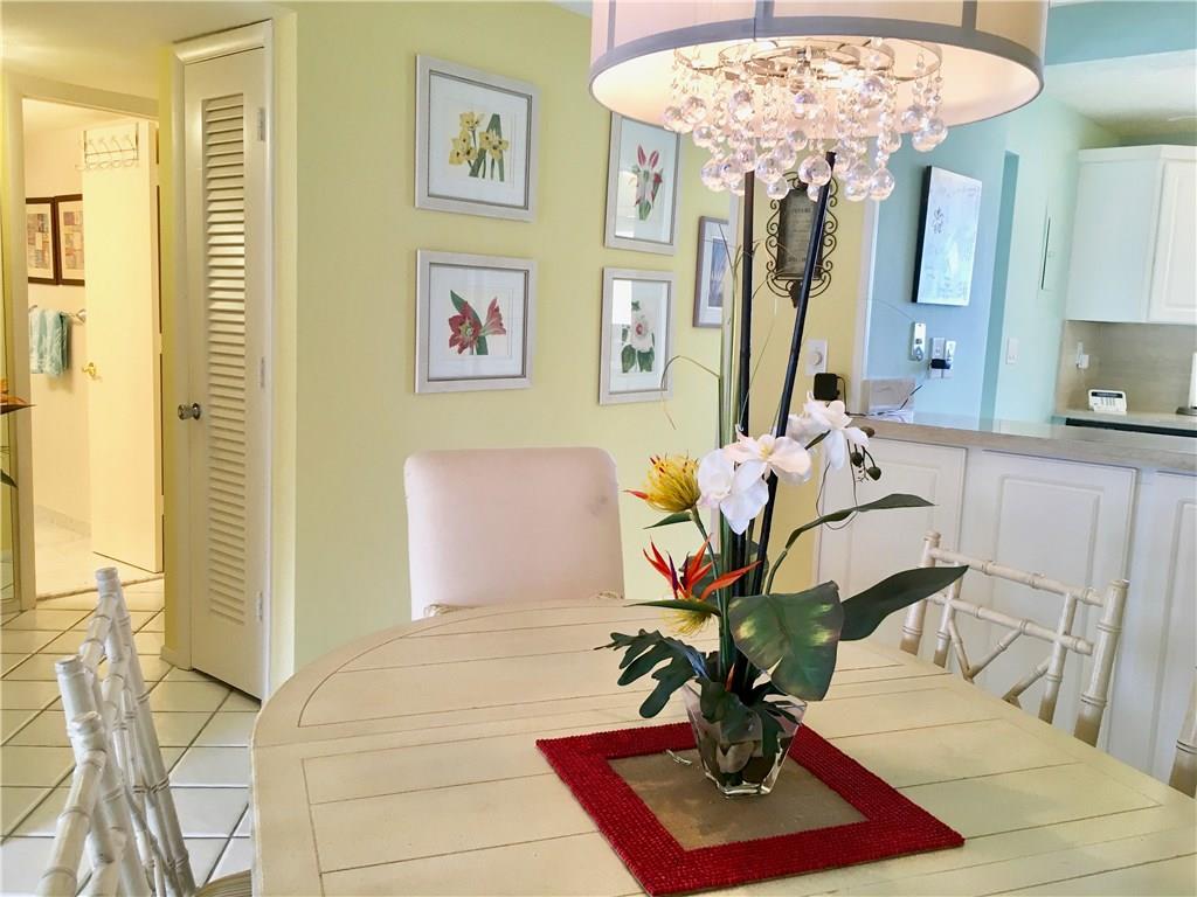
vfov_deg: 48.2
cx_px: 598
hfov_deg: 61.7
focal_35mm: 29
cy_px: 448
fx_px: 1003
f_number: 2.2
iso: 50
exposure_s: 1/30
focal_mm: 4.15
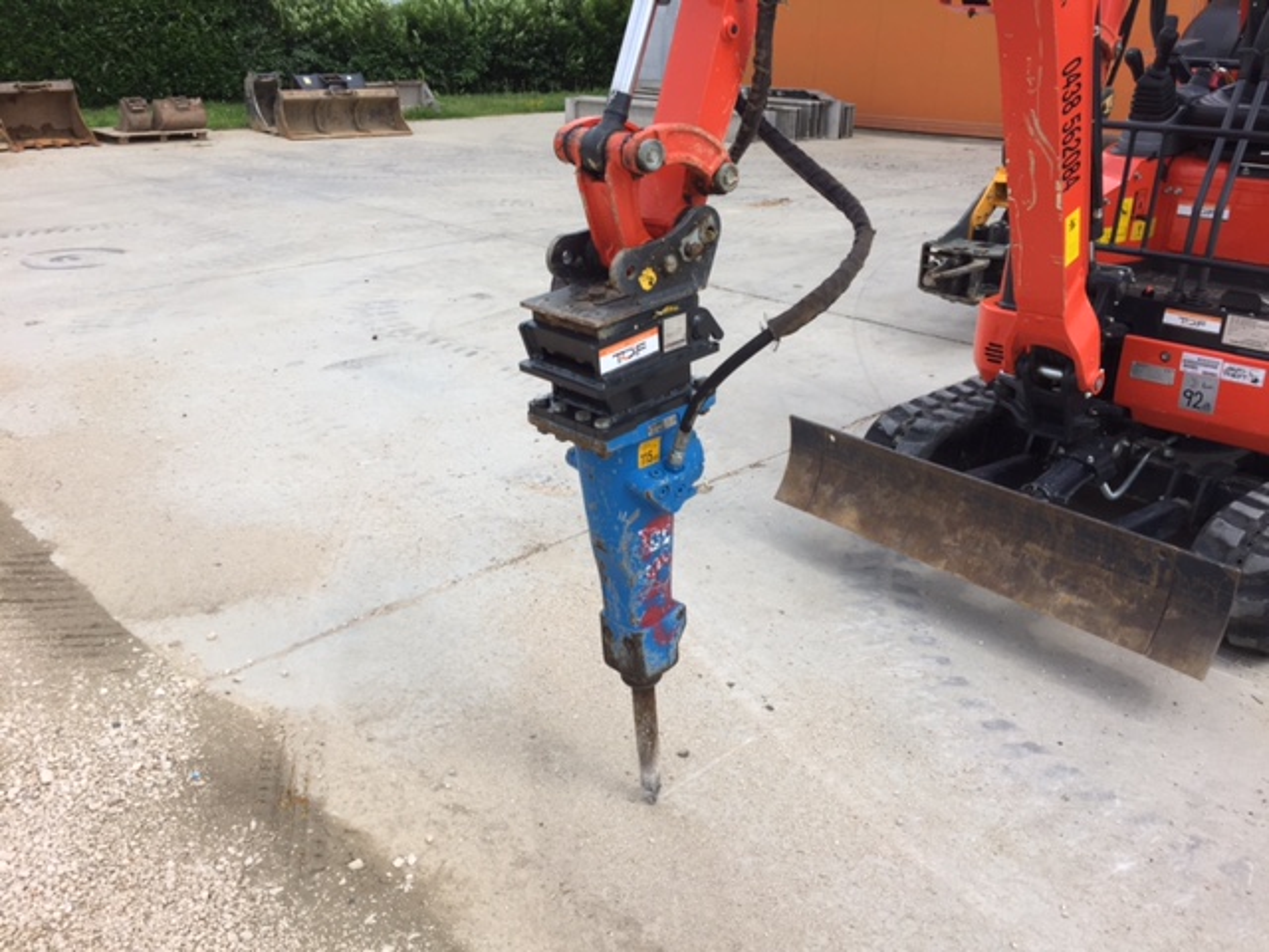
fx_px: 1063
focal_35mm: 29
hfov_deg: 61.7
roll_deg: -0.7
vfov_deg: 48.2
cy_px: 476
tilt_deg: -21.2
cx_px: 634
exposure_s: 1/1883
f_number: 2.2
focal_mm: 4.15
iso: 32
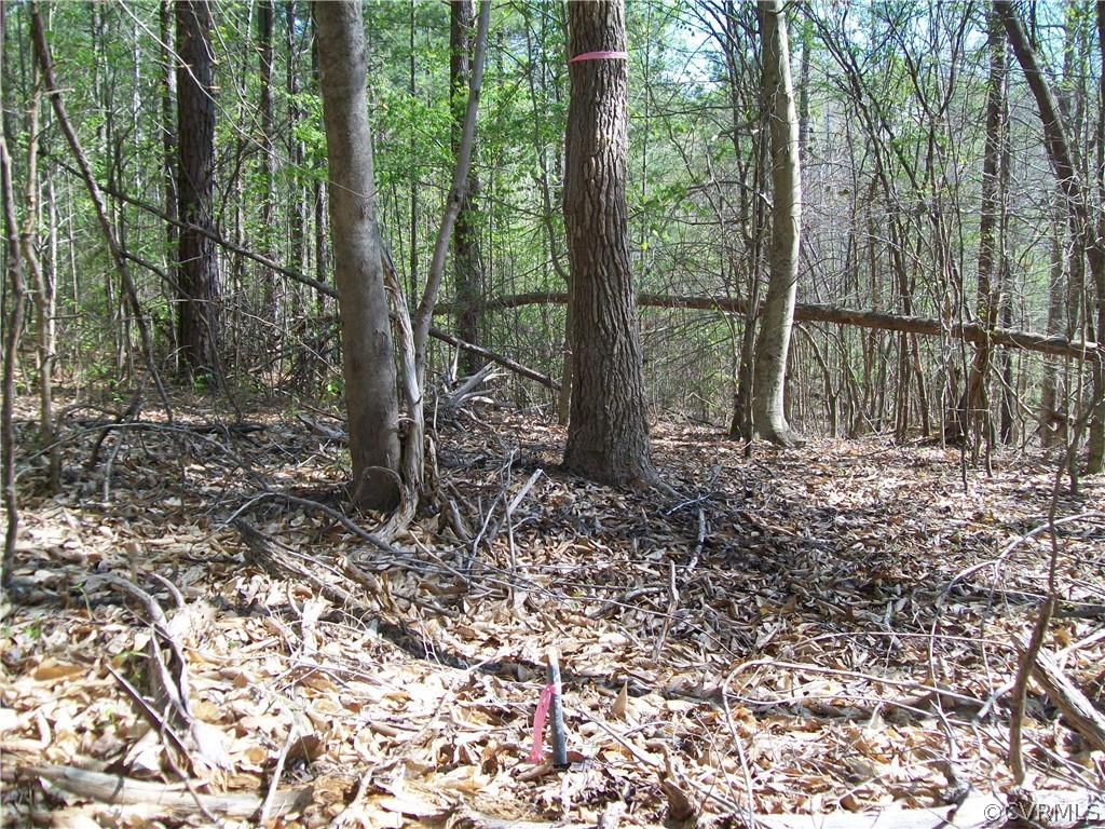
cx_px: 552
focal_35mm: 34
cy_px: 414
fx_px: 1085
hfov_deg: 54.0
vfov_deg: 41.8
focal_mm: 6.1
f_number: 2.7
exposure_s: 1/250
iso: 64
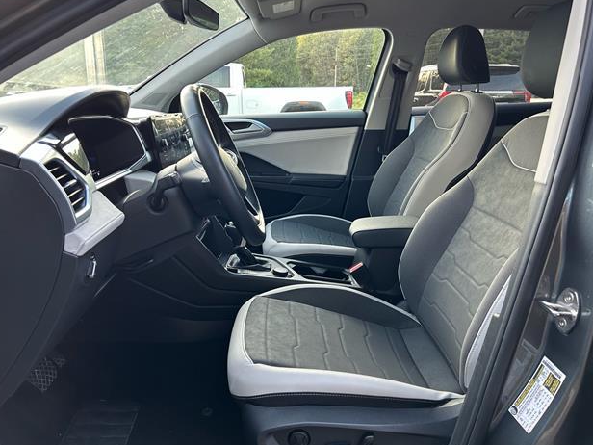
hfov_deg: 65.3
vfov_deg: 51.4
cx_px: 300
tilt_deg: -15.4
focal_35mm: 27
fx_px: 463
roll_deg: -0.7
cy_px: 221
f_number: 1.5
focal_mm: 5.7
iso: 125
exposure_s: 1/101
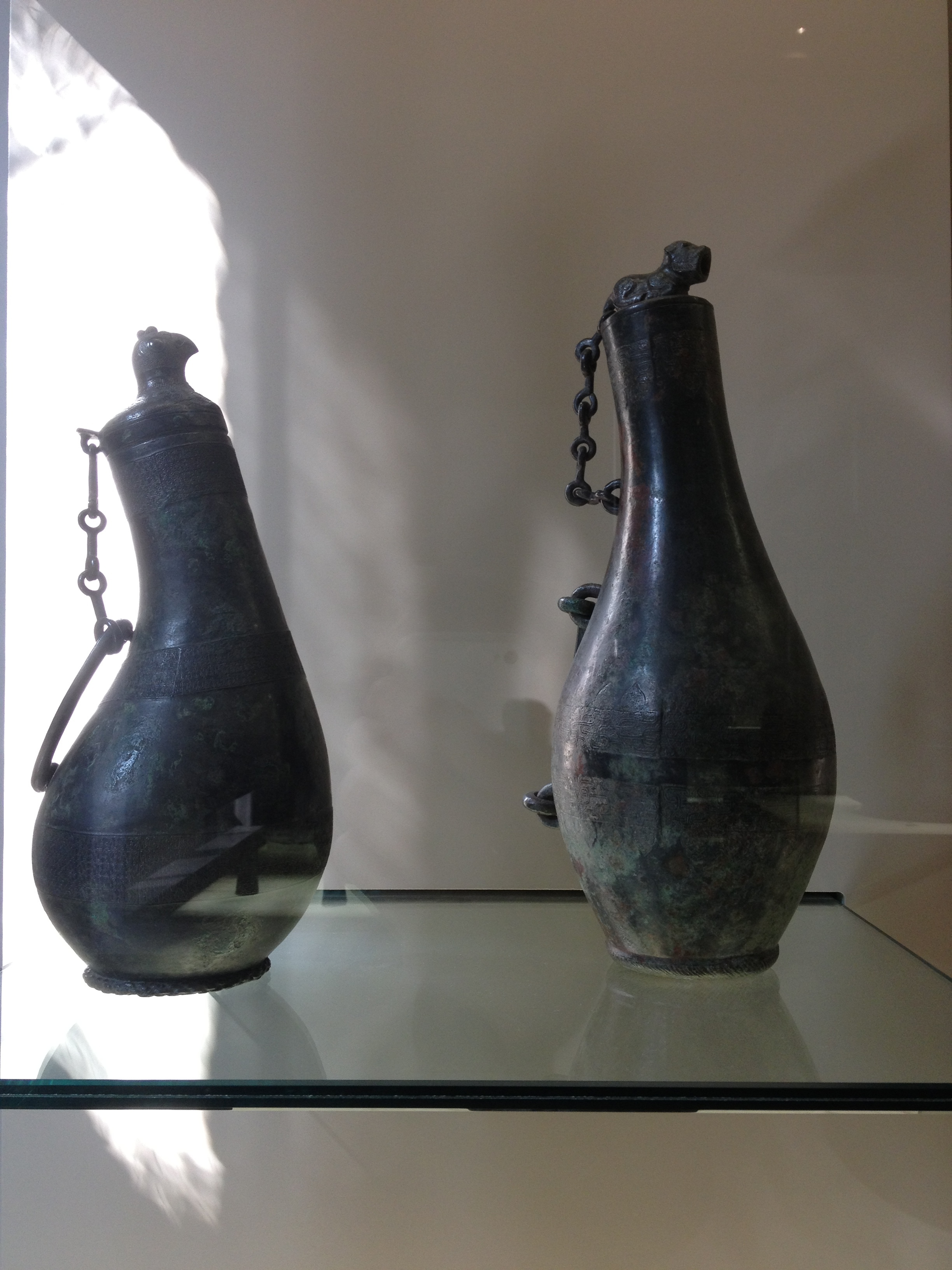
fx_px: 1283
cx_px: 476
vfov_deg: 52.6
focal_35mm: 35
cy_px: 635
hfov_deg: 40.7
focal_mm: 4.28
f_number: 2.4
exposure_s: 1/60
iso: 64
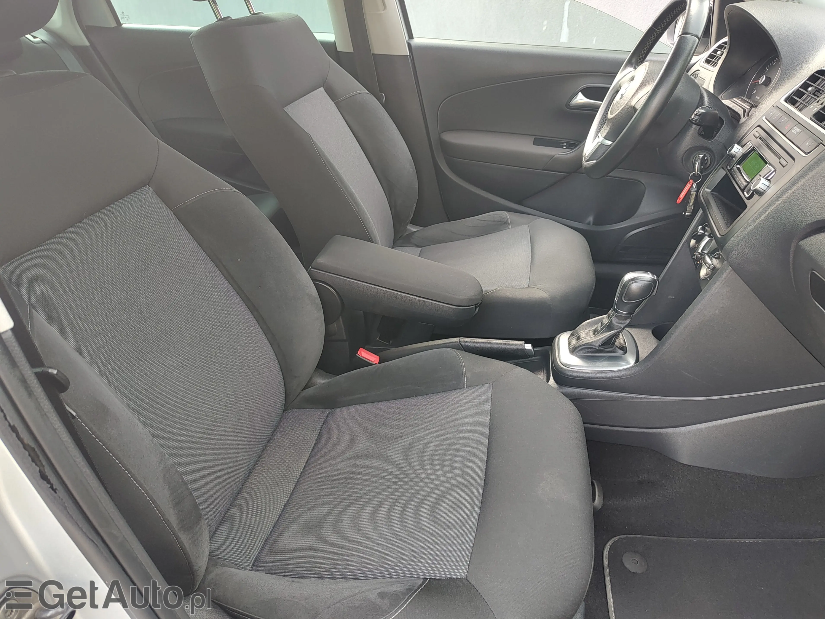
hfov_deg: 73.9
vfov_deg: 58.9
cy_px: 310
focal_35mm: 23
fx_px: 548
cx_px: 412
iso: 200
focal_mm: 5.56
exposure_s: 1/100
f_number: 1.8
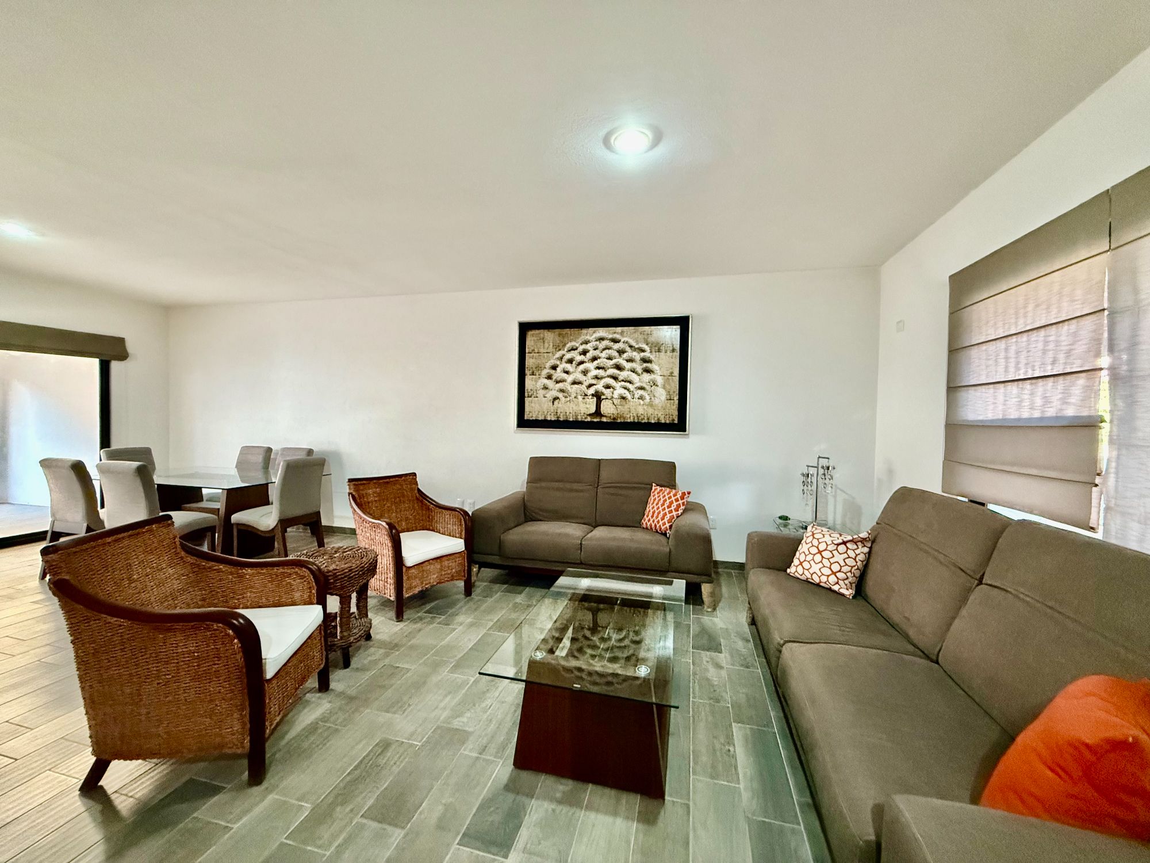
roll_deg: -0.6
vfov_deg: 85.7
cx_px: 575
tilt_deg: -0.9
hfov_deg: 102.1
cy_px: 432
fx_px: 465
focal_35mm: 14
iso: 800
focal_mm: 2.22
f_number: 2.2
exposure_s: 1/60
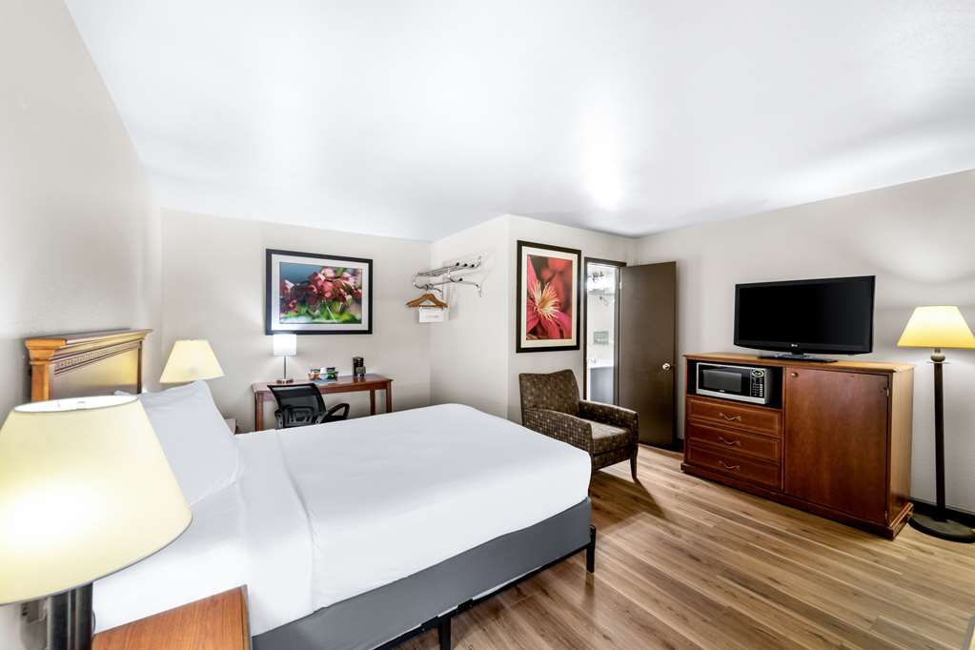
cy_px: 325
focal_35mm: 14
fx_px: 379
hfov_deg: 104.3
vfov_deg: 81.2
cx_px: 488
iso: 320
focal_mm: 14
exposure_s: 1/1.25
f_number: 8
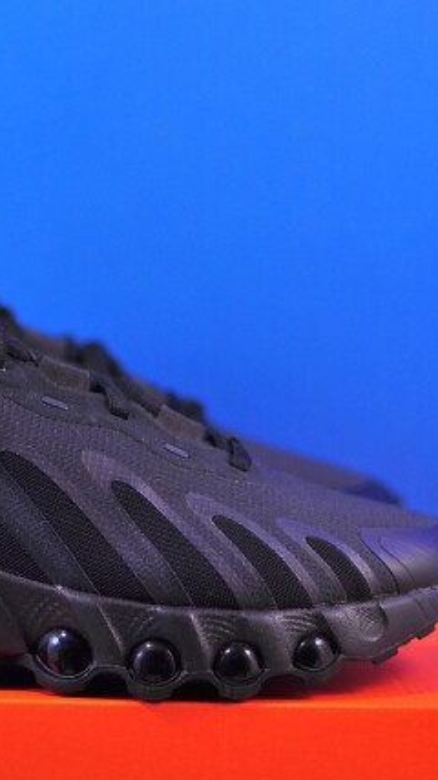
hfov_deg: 8.2
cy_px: 310
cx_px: -7
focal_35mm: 147
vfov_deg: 14.6
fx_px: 3037
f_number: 2
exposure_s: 1/320
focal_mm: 50
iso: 250
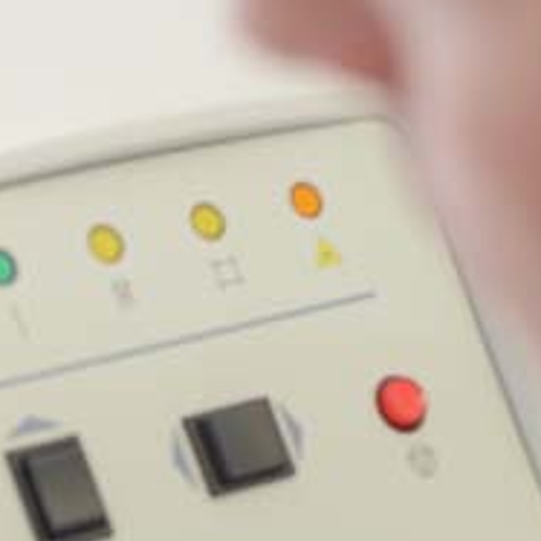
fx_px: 2811
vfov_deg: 10.6
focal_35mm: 159
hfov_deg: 10.6
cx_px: -295
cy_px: 800
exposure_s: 1/80
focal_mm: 35
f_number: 3.2
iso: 200
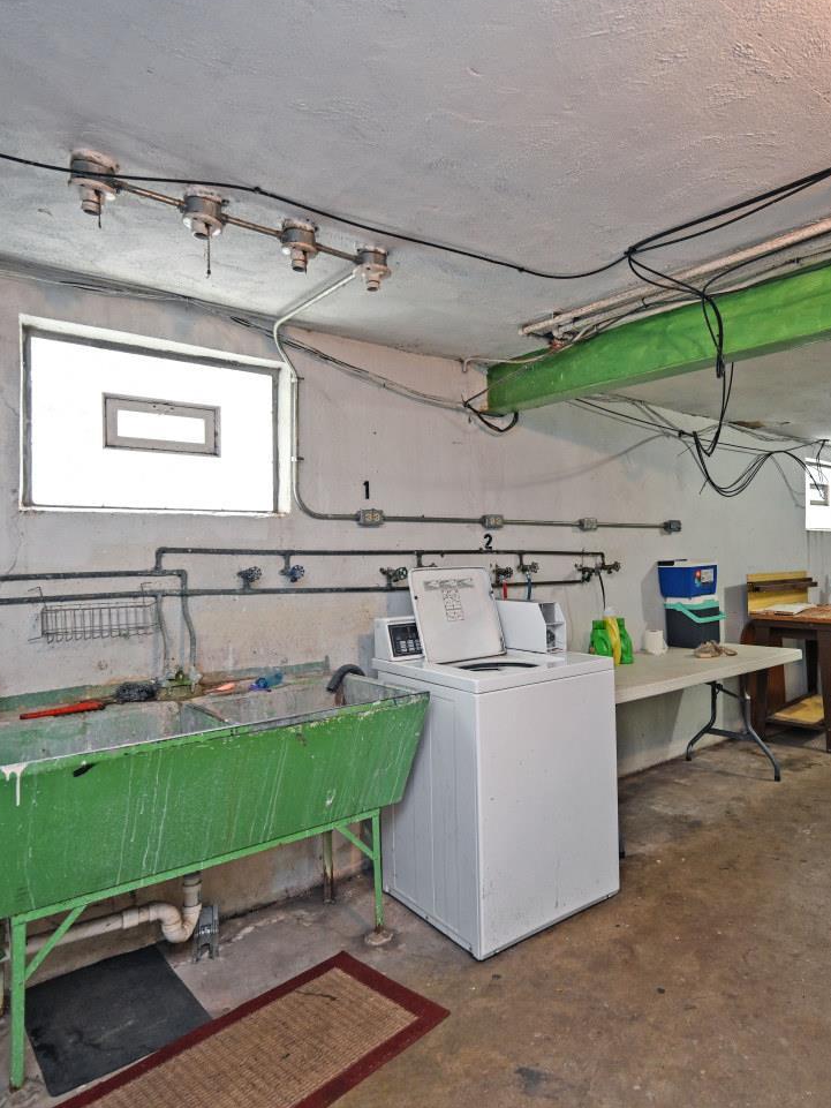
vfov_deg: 79.0
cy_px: 542
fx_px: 672
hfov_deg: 62.3
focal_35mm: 21
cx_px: 532
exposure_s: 1/60
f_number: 4
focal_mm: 14
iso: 640
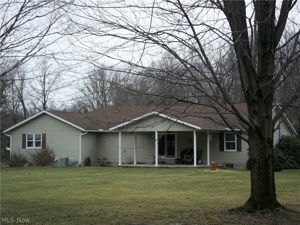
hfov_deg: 22.8
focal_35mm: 86
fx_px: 745
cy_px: 112
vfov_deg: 17.2
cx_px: 150
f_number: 4.3
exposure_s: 1/60
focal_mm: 15.4
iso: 80
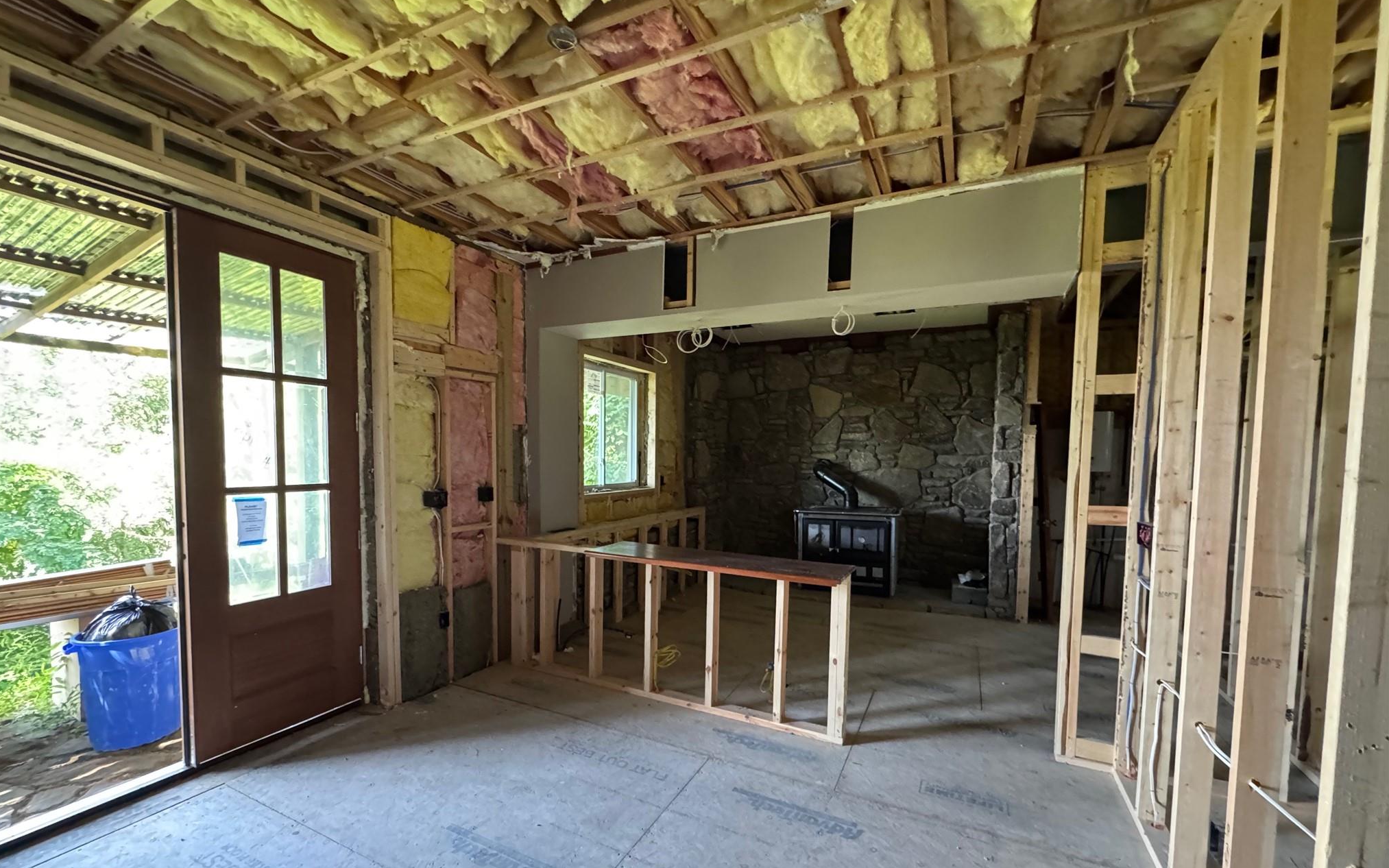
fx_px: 568
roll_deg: -2.2
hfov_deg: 101.5
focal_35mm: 15
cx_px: 688
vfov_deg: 74.5
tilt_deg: -2.6
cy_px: 486
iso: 1000
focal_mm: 2.22
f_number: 2.2
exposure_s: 1/60
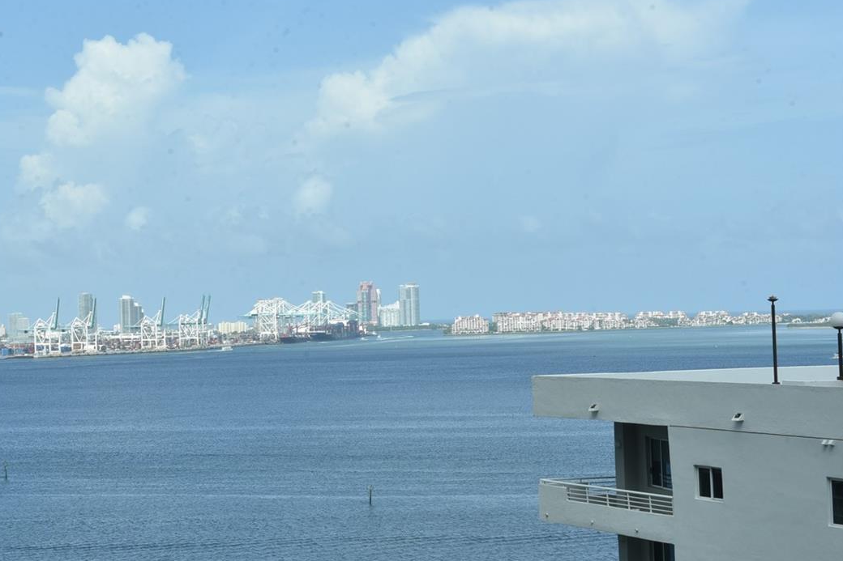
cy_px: 282
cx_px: 200
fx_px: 1873
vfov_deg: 17.1
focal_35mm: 80
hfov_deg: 25.0
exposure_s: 1/125
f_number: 16
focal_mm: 52
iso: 250
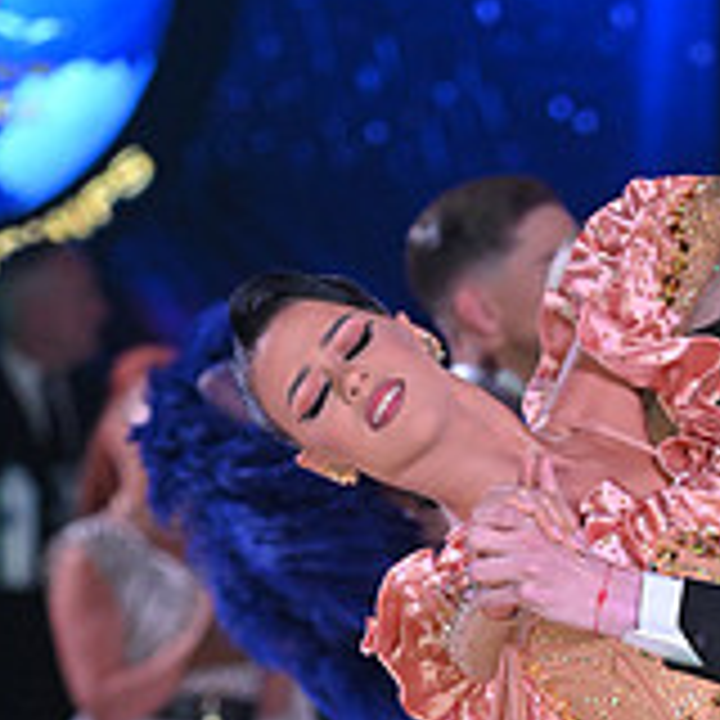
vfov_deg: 3.8
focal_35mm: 461
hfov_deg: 3.8
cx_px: 740
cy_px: 990
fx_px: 10848
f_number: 5
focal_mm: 150
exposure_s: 1/400
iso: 3200
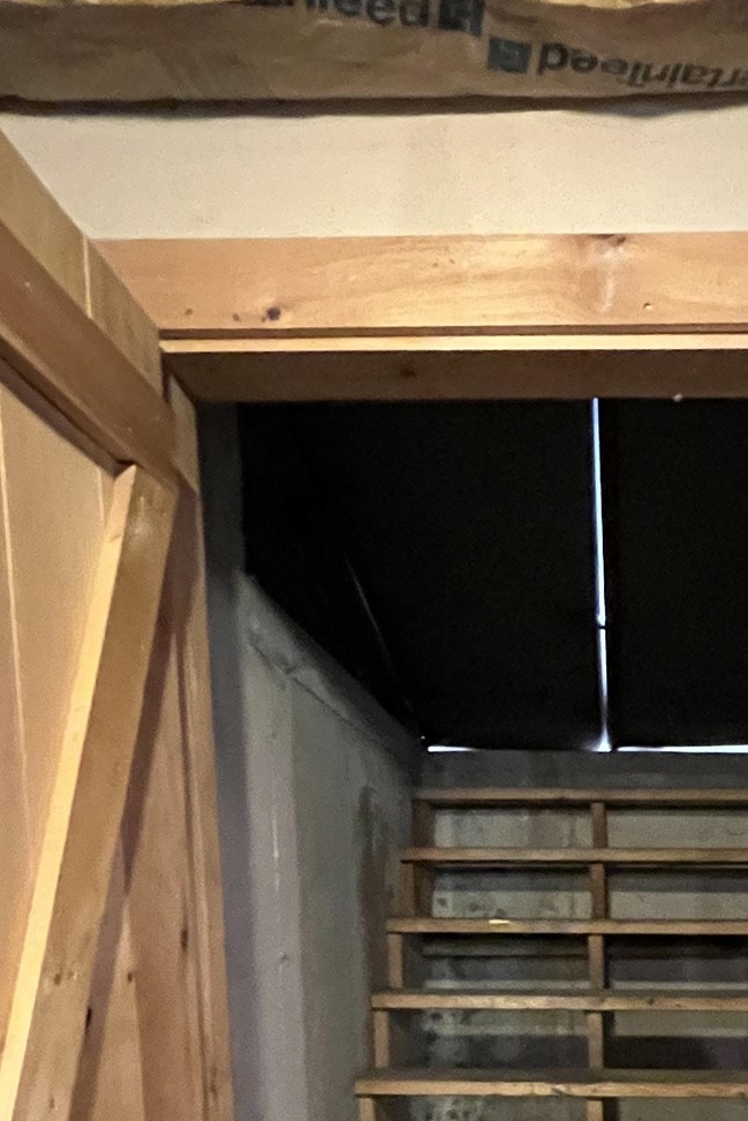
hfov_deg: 39.7
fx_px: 997
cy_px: 1101
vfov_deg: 49.0
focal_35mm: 32
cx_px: 582
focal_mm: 1.57
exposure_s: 1/30
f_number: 1.8
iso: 1600
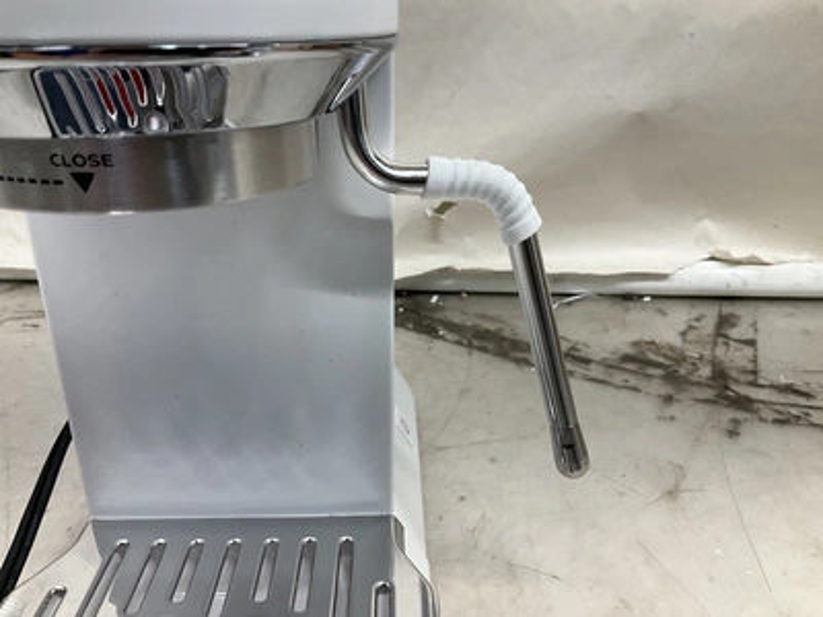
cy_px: 308
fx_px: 689
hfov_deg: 61.7
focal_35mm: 29
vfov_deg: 48.2
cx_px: 412
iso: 40
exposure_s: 1/120
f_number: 1.8
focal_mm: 3
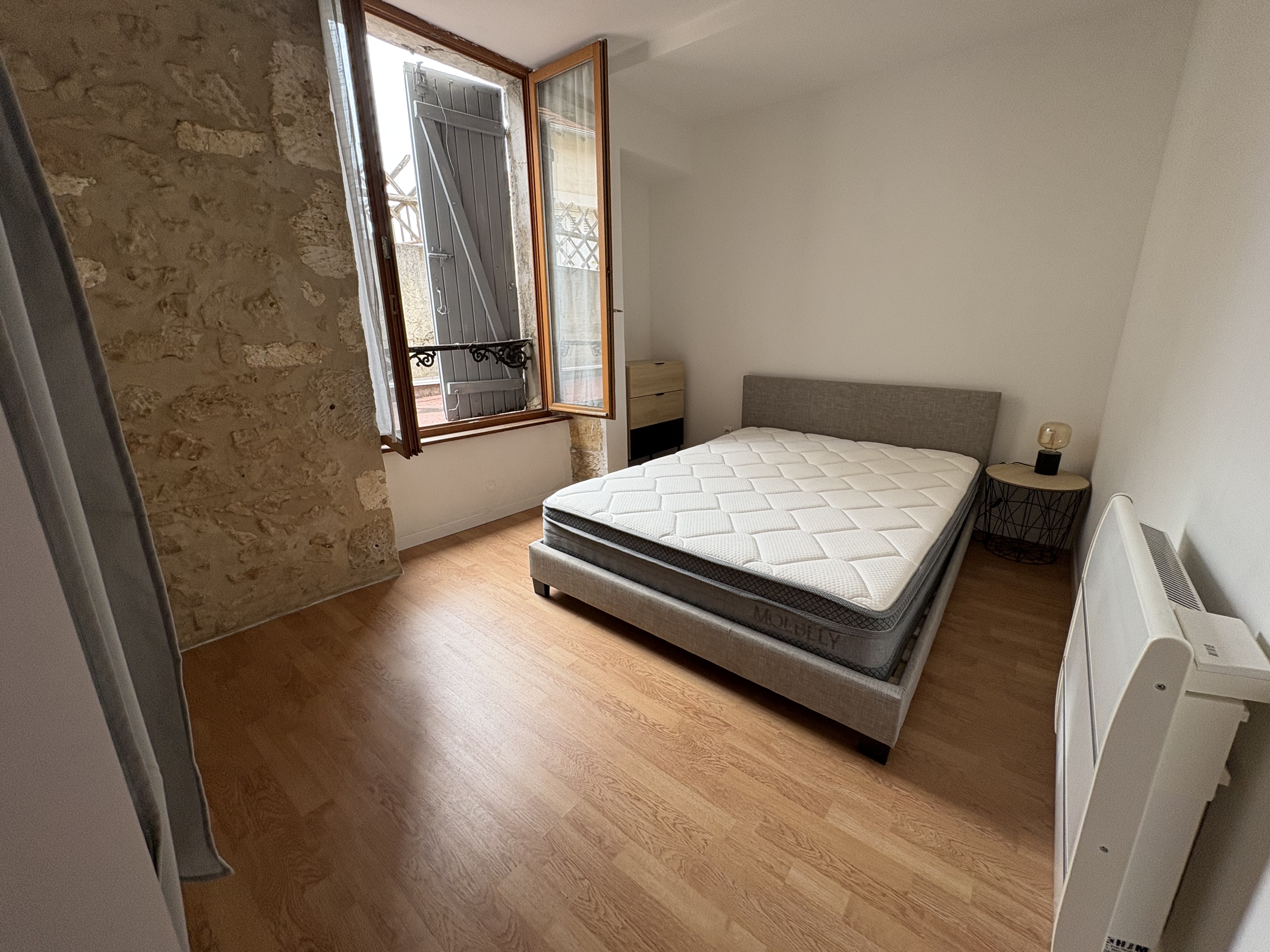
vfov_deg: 85.7
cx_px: 635
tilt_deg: -16.2
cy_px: 476
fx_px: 514
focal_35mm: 14
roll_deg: +1.9
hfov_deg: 102.1
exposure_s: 1/99
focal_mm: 2.22
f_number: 2.2
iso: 100
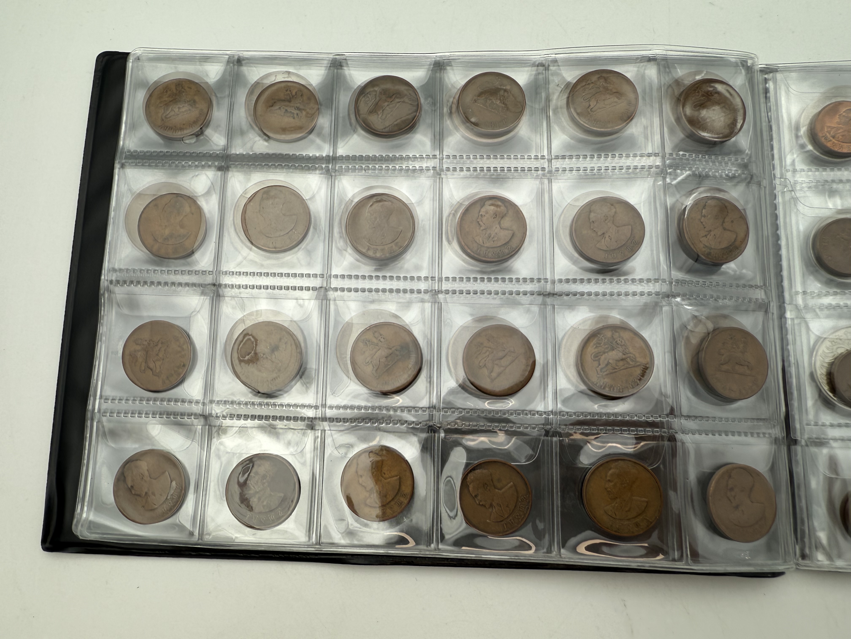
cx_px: 426
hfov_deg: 71.6
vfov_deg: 56.8
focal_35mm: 24
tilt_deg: -80.8
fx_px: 590
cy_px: 320
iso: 40
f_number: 2.2
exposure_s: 1/261
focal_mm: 2.22
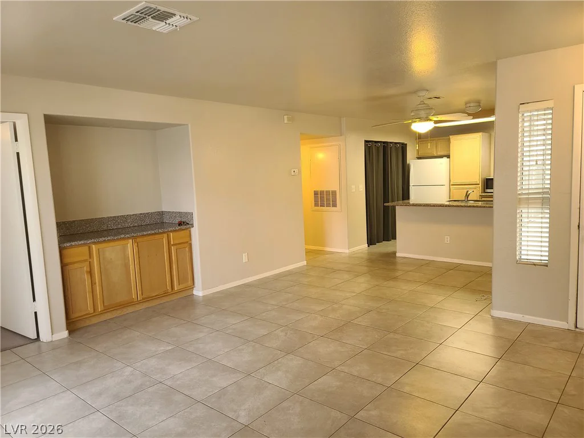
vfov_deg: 54.9
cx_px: 292
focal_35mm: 25
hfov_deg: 69.4
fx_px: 422
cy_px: 219
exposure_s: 1/60
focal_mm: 7
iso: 160
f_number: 1.8
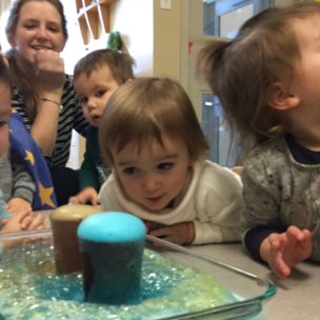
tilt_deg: -2.9
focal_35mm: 45
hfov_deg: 37.4
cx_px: 128
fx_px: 471
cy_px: 182
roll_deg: +0.7
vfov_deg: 37.5
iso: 160
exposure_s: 1/30
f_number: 2.4
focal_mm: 3.3
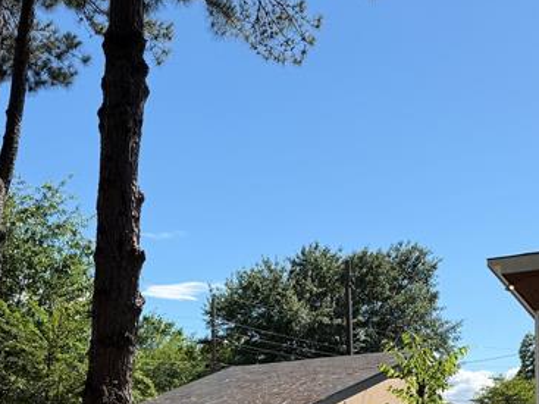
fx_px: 1043
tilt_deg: +4.7
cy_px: 372
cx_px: 344
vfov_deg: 21.4
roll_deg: -0.5
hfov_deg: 28.8
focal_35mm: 67
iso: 80
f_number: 1.78
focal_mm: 6.76
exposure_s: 1/4167
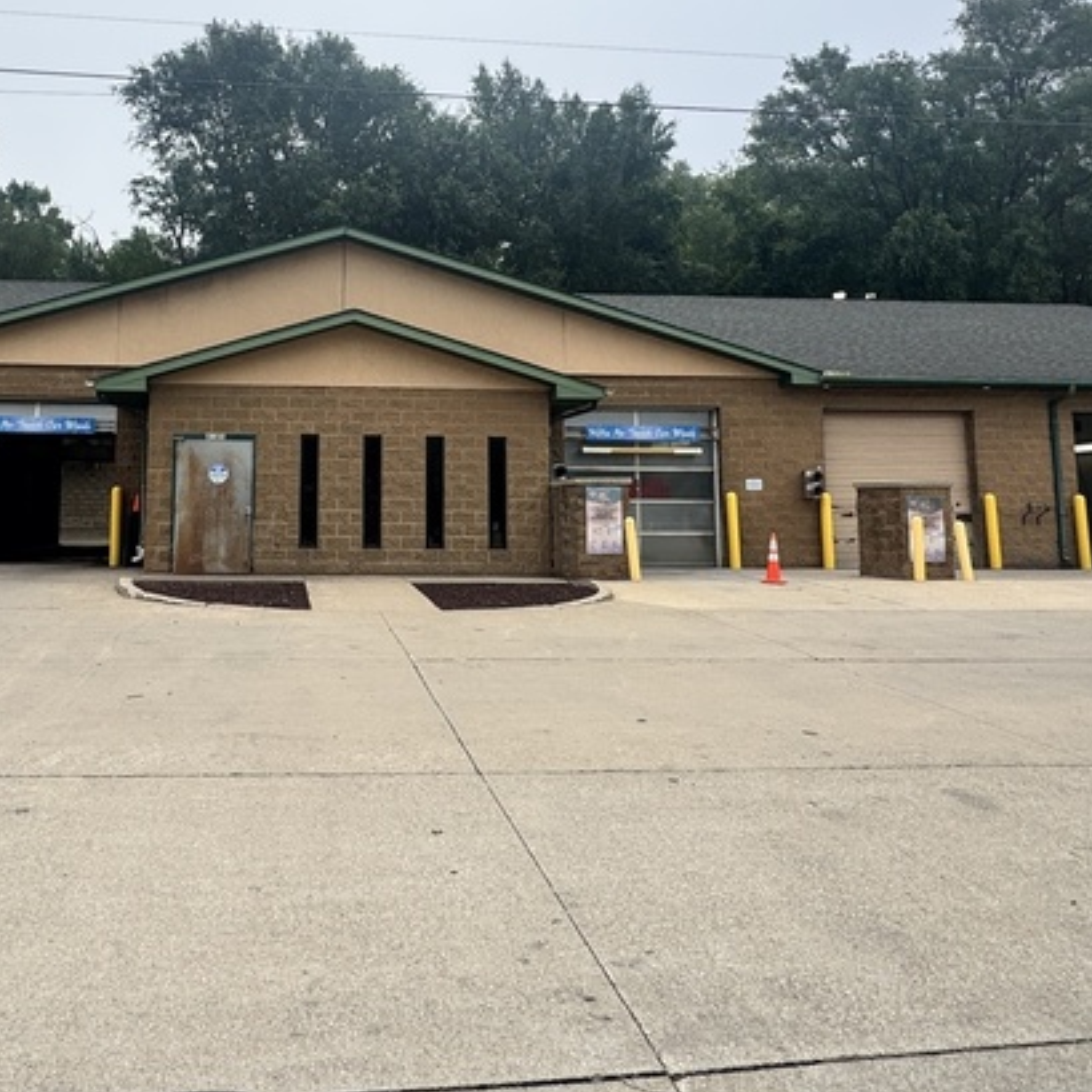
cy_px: 394
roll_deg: -0.4
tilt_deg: +6.9
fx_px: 1035
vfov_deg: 54.8
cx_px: 352
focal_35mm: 29
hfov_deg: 54.3
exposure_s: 1/796
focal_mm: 2.22
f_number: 2.2
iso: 50
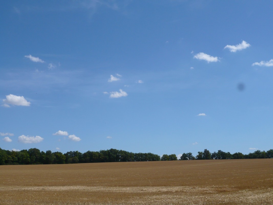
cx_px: 136
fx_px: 355
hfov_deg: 42.1
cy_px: 102
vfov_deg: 32.2
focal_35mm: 45
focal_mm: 7.4
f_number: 10
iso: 100
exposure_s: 1/250
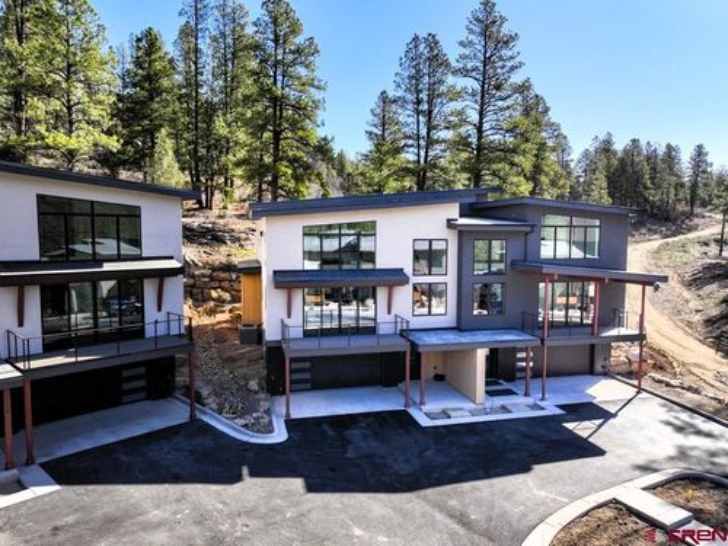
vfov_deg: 56.8
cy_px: 273
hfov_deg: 71.6
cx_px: 364
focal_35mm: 24
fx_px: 505
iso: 300
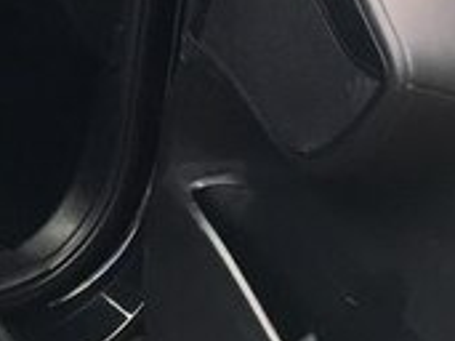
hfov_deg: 16.0
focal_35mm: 112
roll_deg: -0.9
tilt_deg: -13.4
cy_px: -180
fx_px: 1471
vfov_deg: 12.5
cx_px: -237
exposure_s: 1/33
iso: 40
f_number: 2.2
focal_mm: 4.15
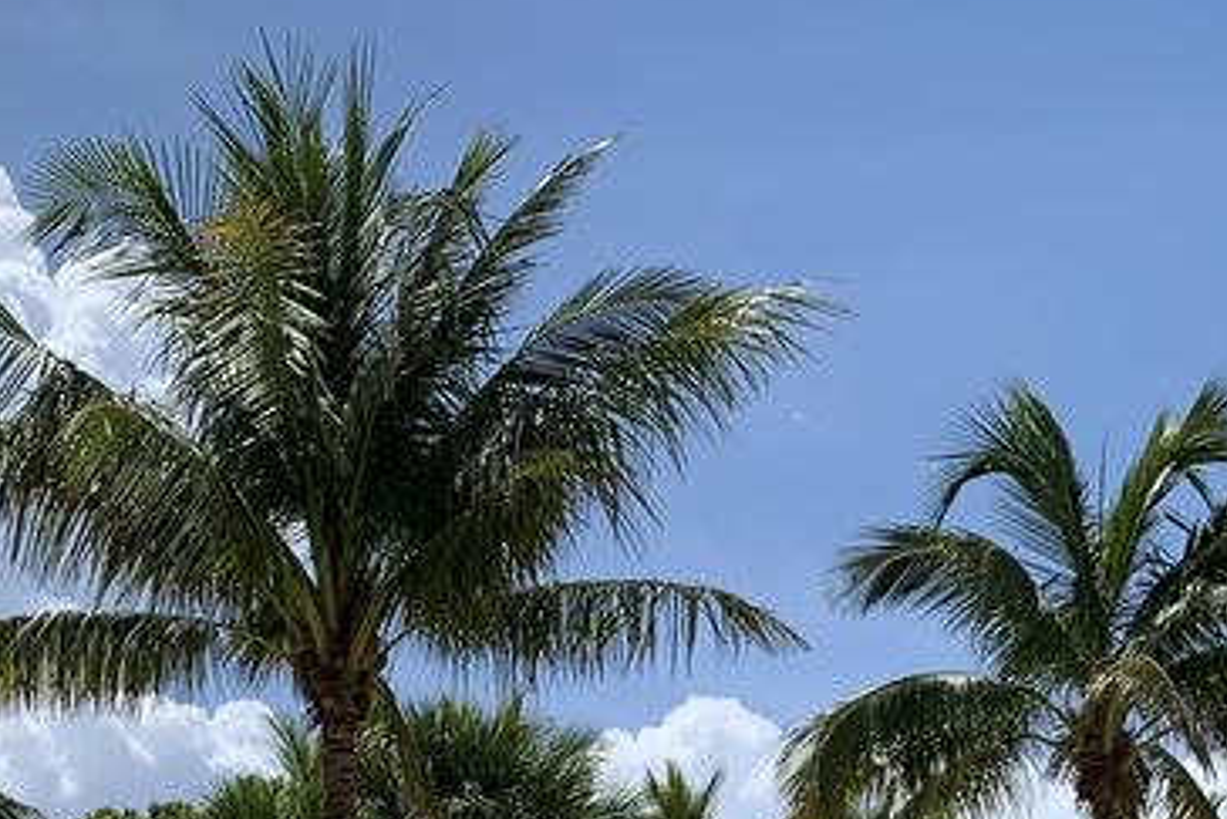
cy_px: 1132
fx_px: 2591
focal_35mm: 76
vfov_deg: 16.7
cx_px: 509
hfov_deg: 26.6
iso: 25
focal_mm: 4.25
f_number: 1.8
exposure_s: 1/4274
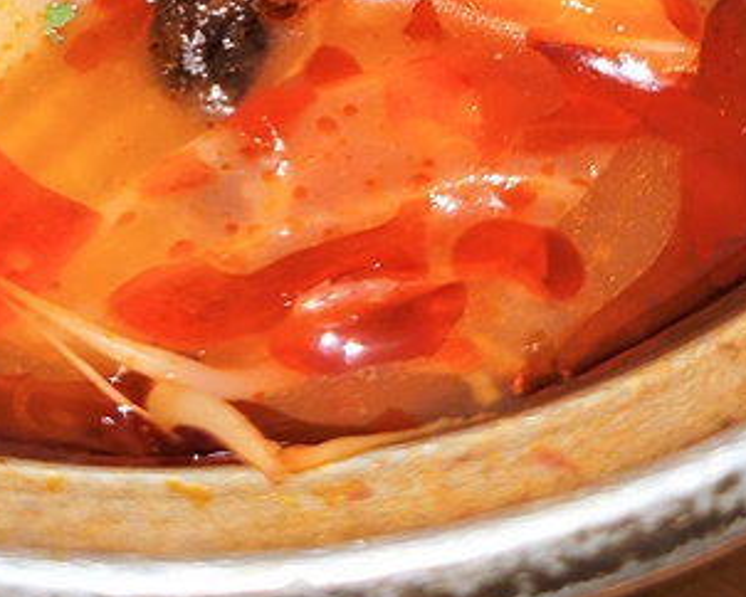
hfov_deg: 22.5
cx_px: 175
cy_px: -202
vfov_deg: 17.1
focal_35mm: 84
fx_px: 1856
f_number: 1.8
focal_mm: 5.4
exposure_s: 1/60
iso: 160
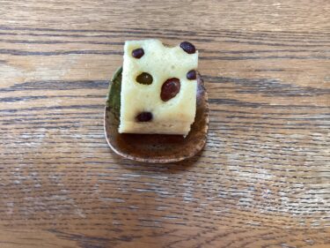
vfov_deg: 45.4
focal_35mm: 31
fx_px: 295
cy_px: 124
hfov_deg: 58.4
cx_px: 165
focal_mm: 3.3
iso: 200
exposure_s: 1/60
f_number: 2.4
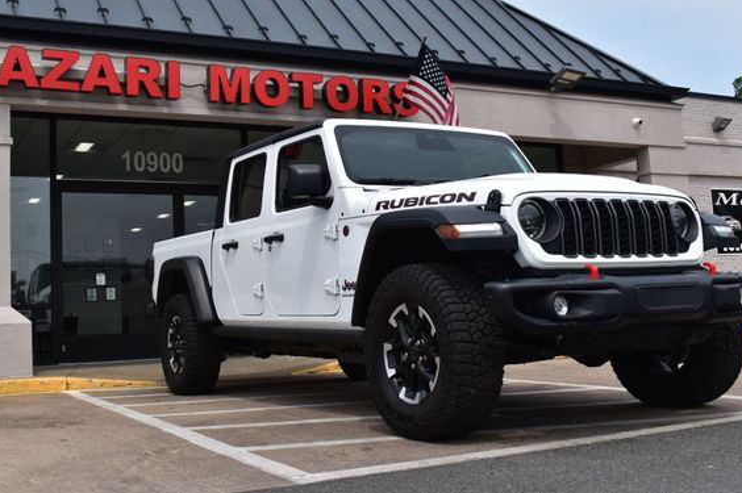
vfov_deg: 31.4
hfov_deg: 45.9
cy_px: 214
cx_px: 355
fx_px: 877
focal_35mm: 43
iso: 280
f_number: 11
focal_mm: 25
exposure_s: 1/500
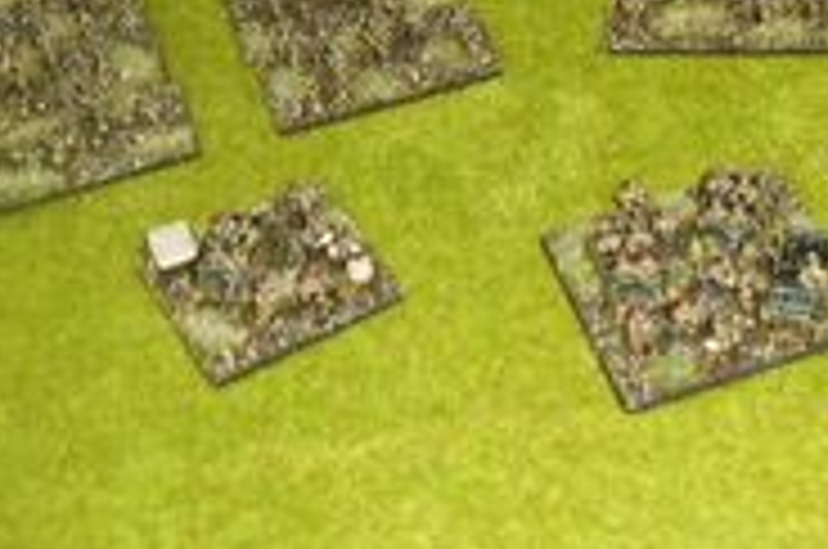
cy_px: 22
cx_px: 720
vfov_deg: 19.5
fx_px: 1561
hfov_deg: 28.7
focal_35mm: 68
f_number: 2.9
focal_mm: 5.8
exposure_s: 1/30
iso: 141
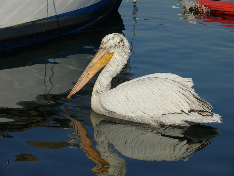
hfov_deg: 16.6
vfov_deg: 12.5
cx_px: 117
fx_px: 804
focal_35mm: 119
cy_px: 88
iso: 100
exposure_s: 1/500
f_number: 5
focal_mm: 25.2
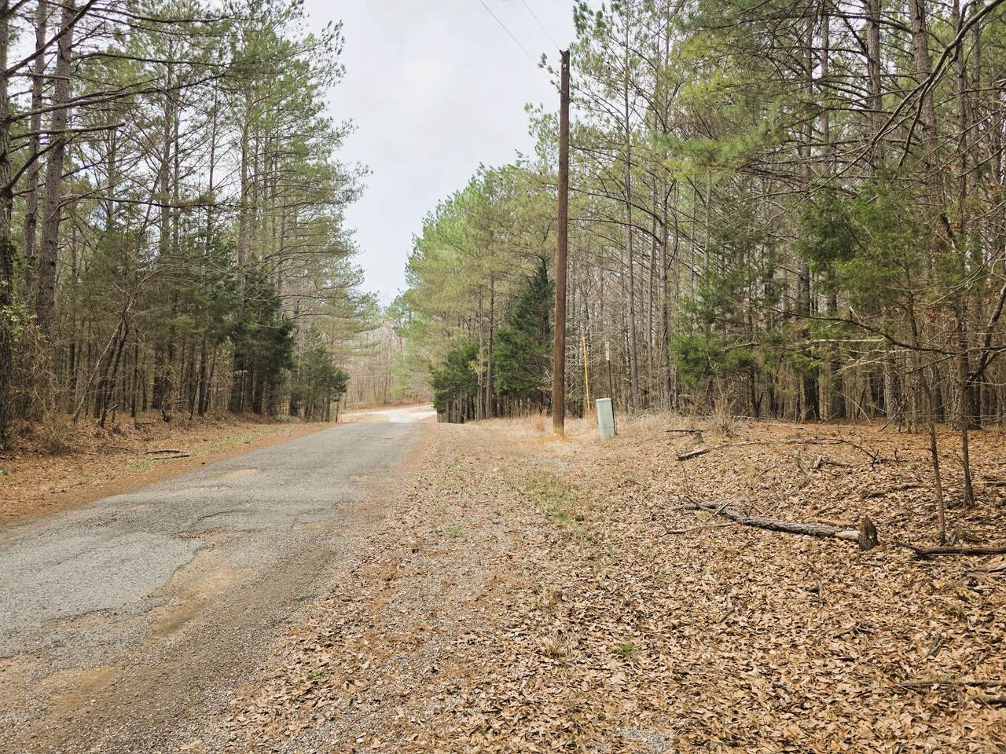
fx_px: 668
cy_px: 377
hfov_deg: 73.9
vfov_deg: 58.9
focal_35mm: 23
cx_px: 503
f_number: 1.7
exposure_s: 1/3972
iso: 80
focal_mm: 6.3
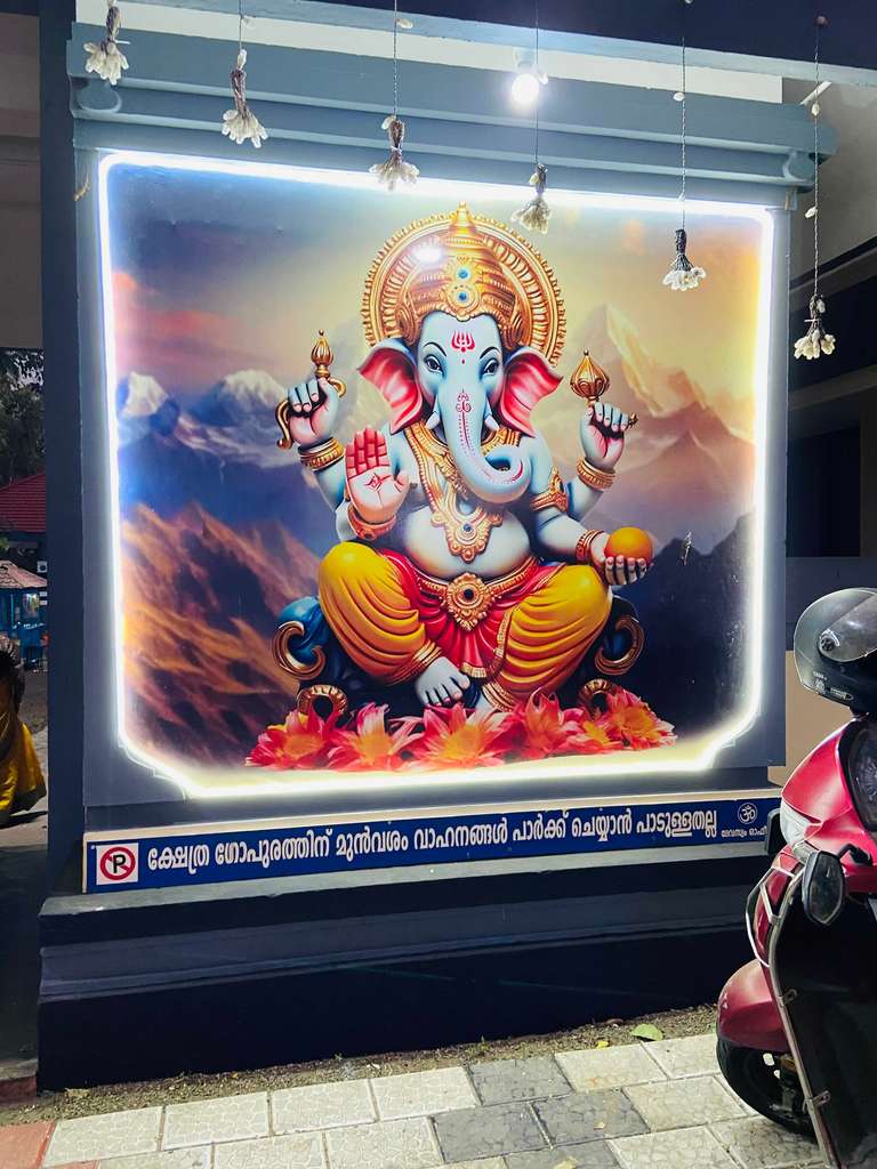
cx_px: 438
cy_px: 584
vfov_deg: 67.3
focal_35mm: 26
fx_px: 878
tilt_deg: +0.3
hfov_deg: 53.1
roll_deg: +0.0
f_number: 1.8
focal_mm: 4.25
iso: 320
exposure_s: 1/50
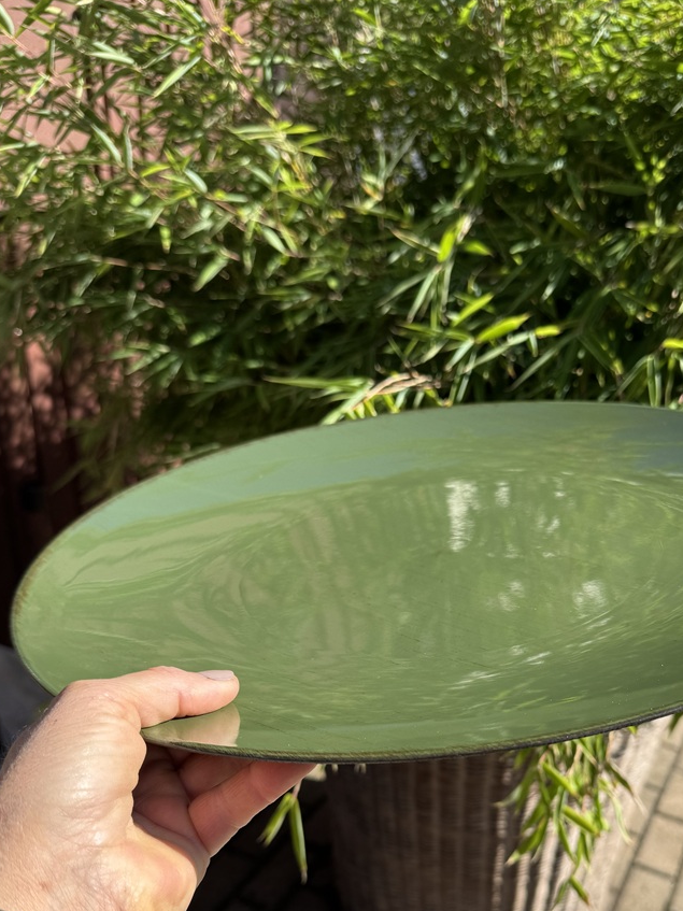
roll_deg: -4.4
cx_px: 455
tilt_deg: -26.8
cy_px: 618
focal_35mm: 34
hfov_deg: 41.3
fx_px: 895
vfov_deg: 52.8
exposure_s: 1/2604
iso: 80
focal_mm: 6.76
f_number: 1.78
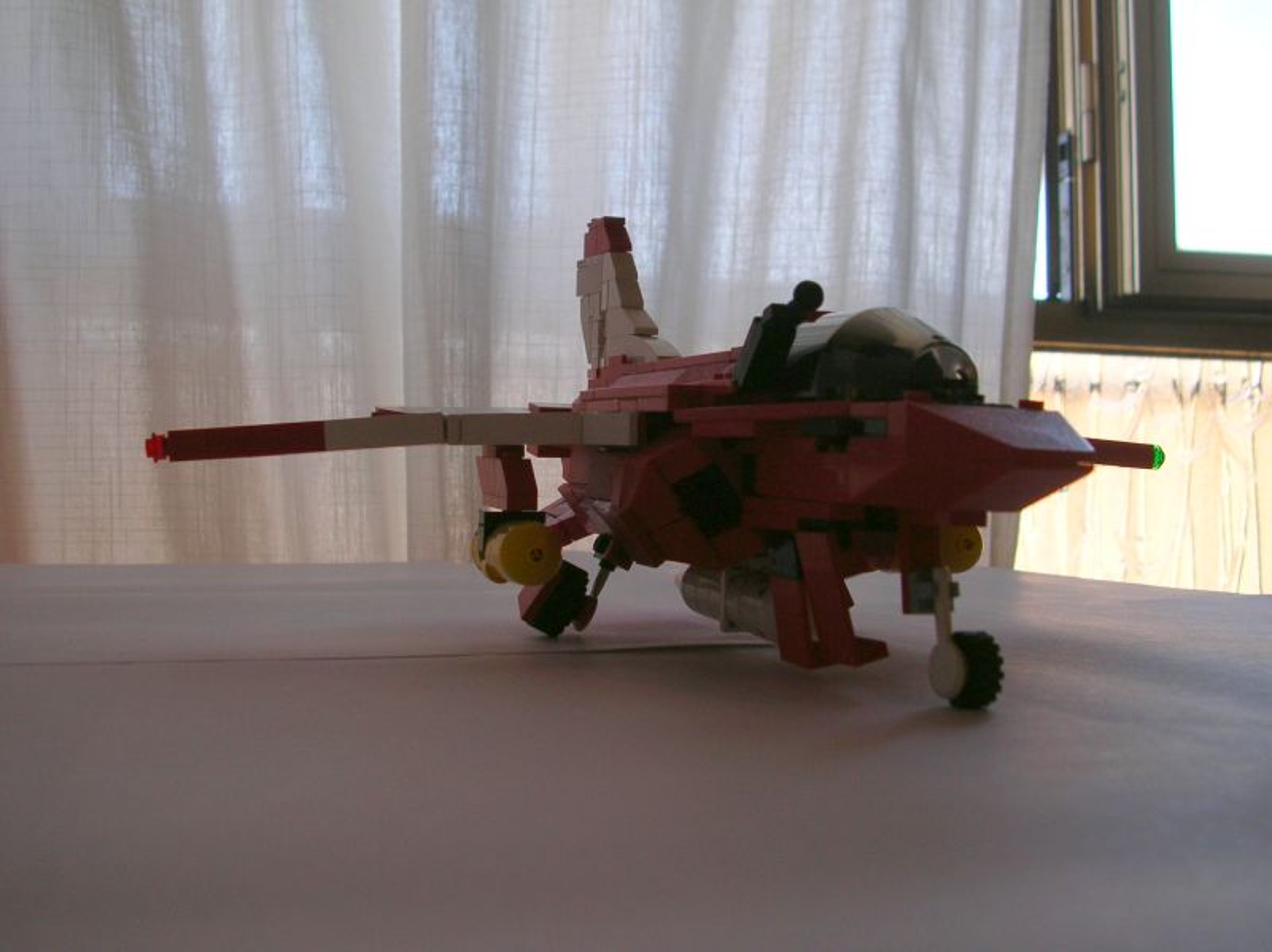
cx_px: 636
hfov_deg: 46.8
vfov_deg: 35.9
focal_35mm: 40
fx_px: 1469
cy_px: 476
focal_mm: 6.6
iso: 50
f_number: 3
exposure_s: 1/61
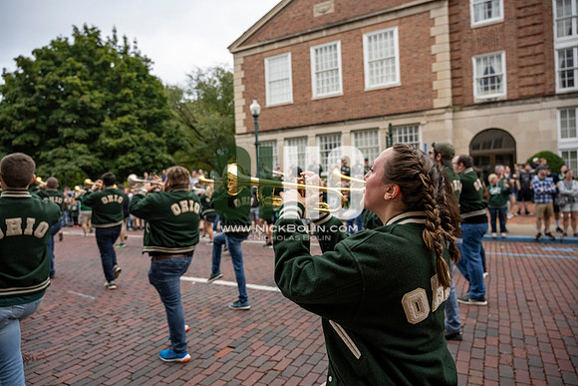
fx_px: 385
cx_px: 289
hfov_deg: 73.7
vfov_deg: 53.2
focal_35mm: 24
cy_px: 193
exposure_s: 1/1600
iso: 1000
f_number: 4
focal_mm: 24
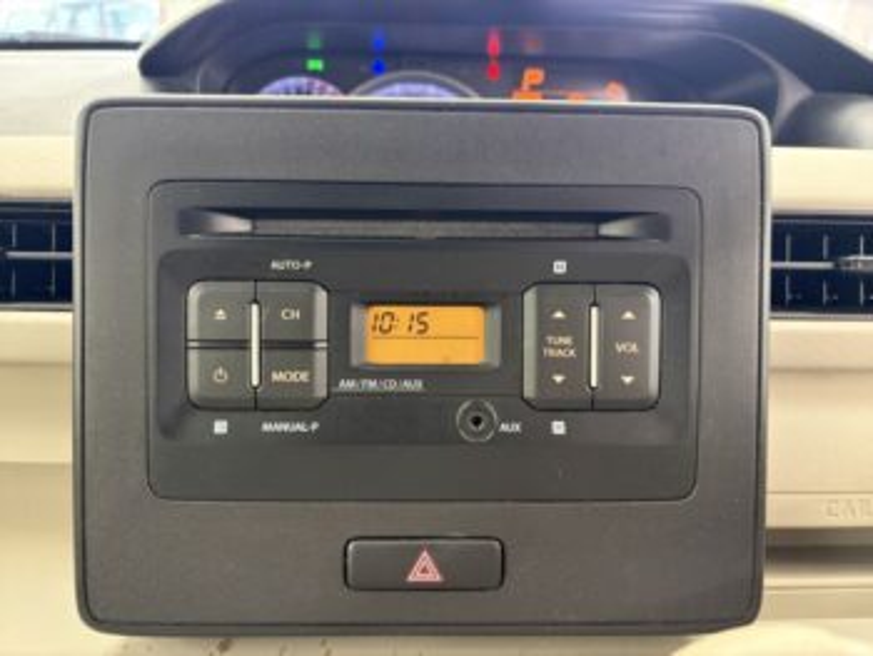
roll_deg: -1.1
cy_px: 328
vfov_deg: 53.1
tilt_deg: -22.6
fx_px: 656
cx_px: 436
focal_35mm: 26
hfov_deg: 67.3
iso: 500
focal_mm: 5.96
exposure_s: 1/50
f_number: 1.6
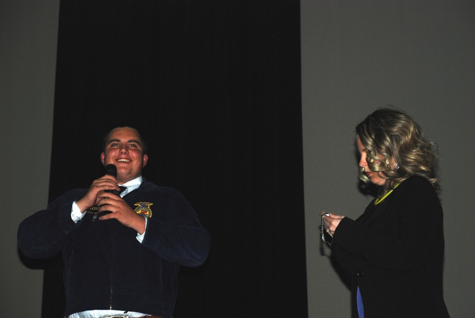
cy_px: 159
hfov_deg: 18.2
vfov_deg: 12.2
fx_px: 1486
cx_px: 238
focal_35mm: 112
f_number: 5.6
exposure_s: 1/60
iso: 220
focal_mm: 75
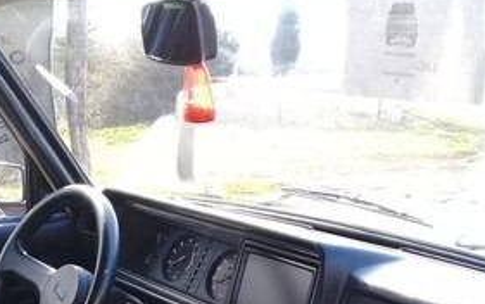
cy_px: 378
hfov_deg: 35.0
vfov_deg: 20.7
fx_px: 767
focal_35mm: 58
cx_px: 271
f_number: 2.2
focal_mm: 3.3
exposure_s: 1/100
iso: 64
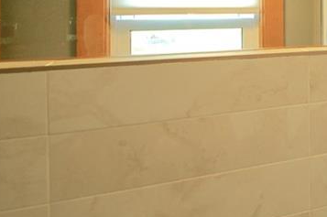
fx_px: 390
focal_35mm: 43
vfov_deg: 29.0
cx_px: 382
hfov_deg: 36.4
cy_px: -4
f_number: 7.1
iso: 640
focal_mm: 10
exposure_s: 1/30
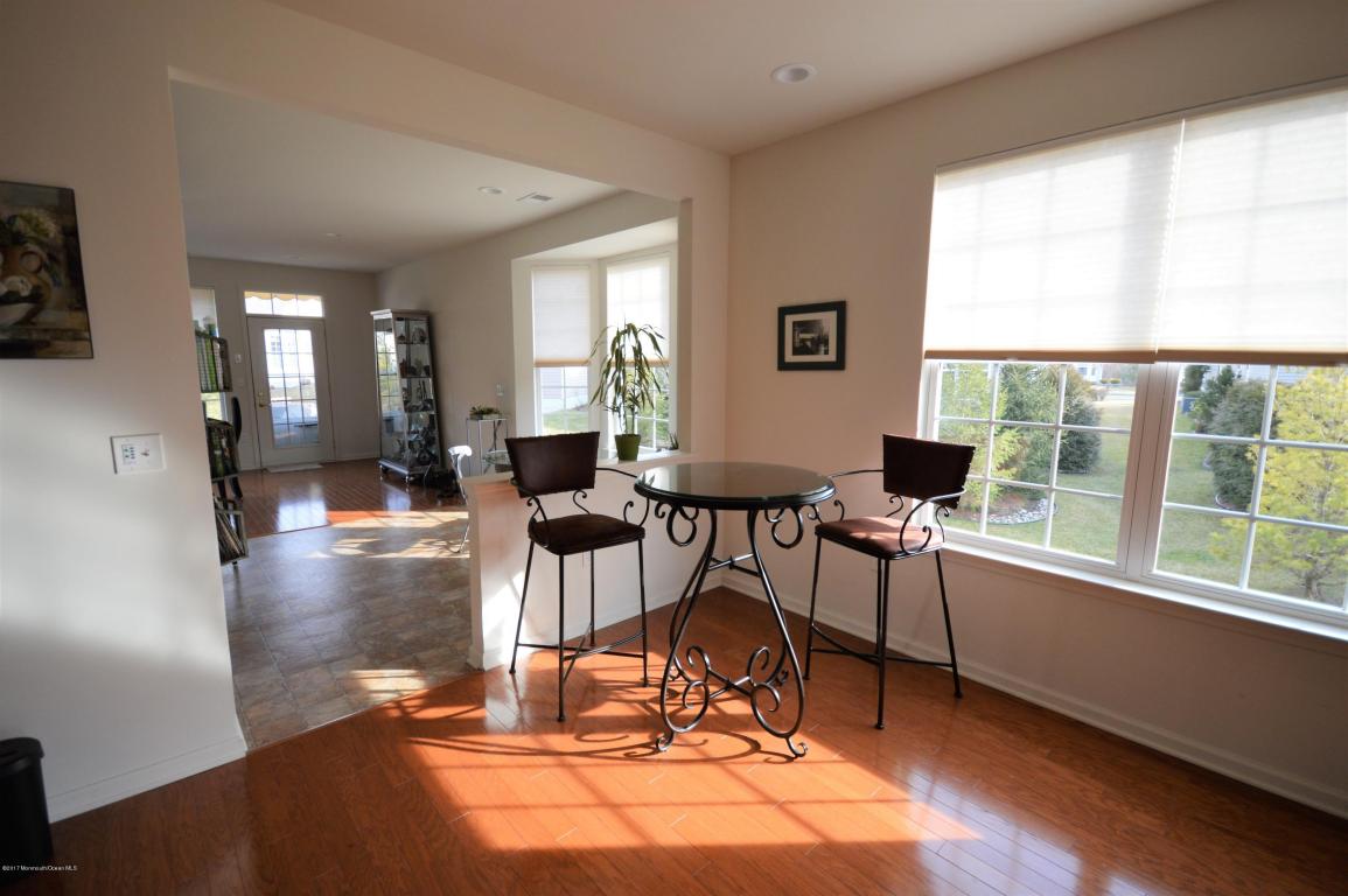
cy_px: 448
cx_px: 674
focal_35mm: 15
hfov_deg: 100.4
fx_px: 561
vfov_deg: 77.2
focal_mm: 10
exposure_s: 1/125
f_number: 5.6
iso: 360
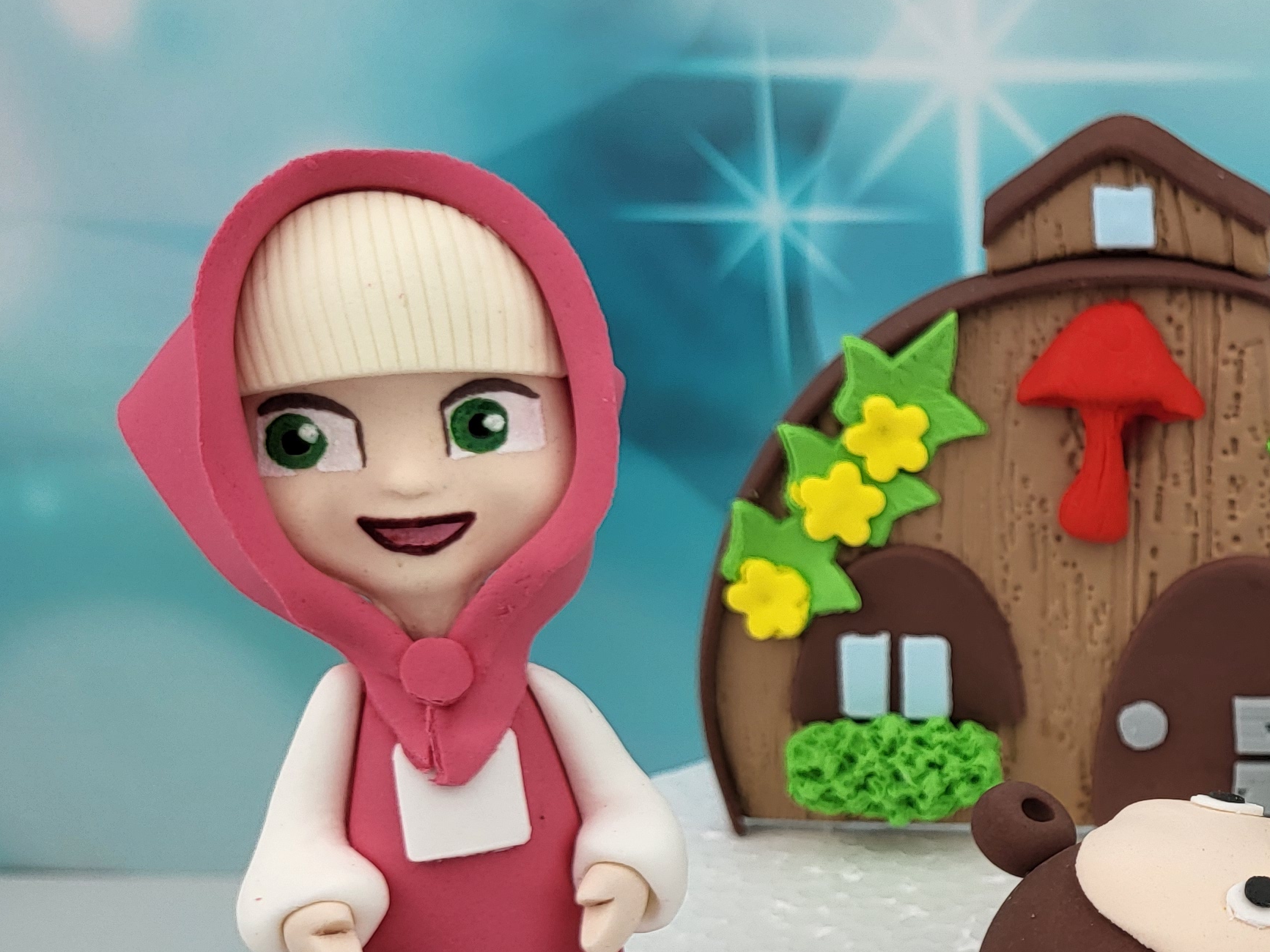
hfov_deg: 29.5
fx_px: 2201
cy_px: 731
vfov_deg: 24.1
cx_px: 1345
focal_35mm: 60
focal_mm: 5.4
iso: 40
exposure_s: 1/243
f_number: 1.8
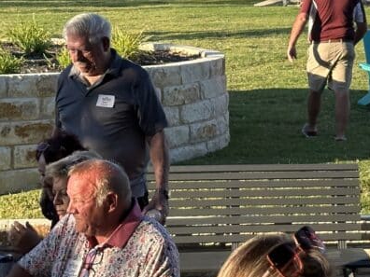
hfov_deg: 15.7
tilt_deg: +0.2
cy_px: 15
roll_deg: -0.8
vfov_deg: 11.9
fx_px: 1325
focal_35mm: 124
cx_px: 313
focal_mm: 6.86
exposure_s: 1/1953
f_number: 1.78
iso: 64
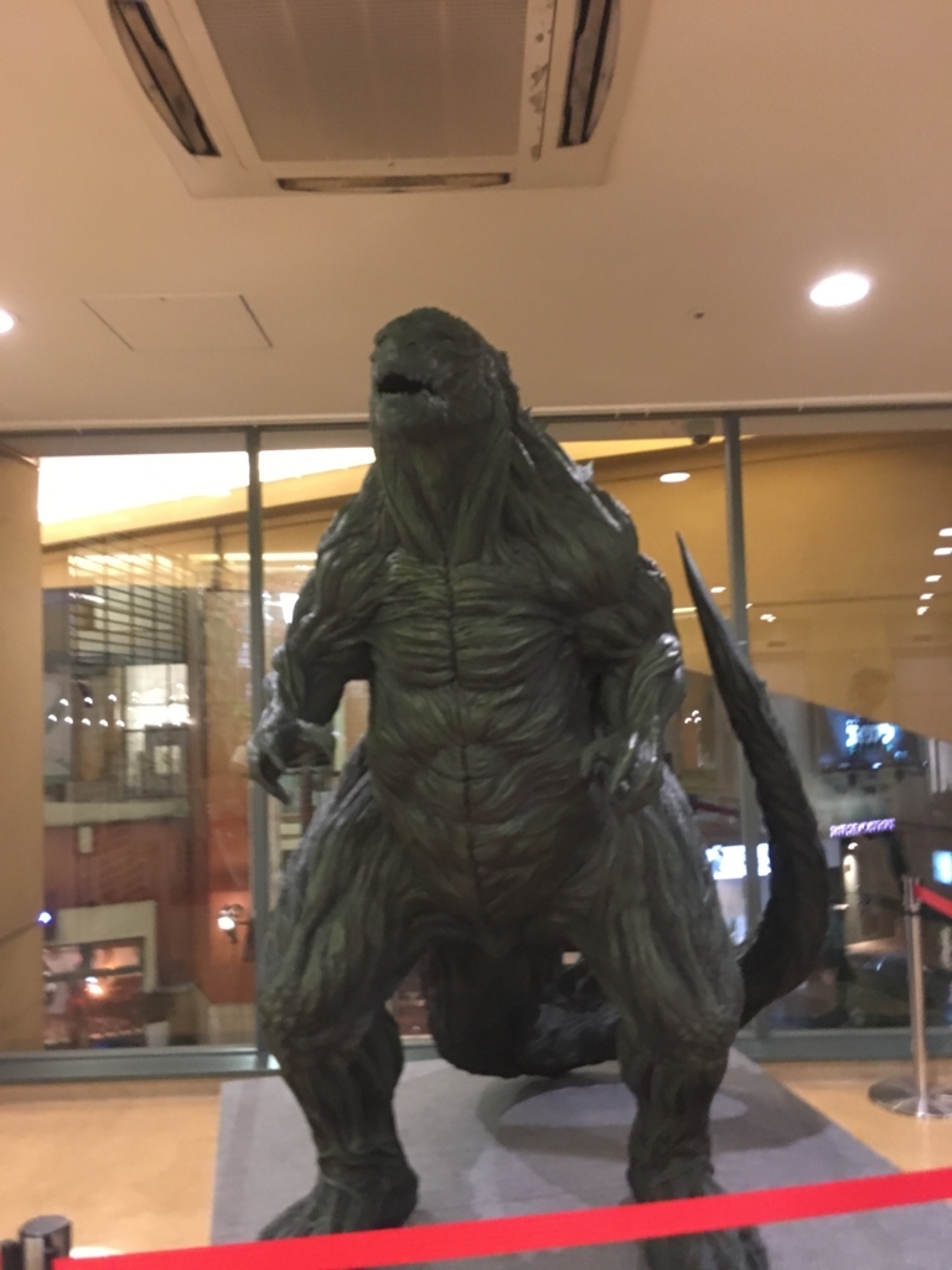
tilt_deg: -0.3
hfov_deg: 48.2
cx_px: 476
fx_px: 1063
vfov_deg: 61.7
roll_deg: +2.9
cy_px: 635
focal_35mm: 29
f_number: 2.2
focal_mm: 4.15
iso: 200
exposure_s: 1/15
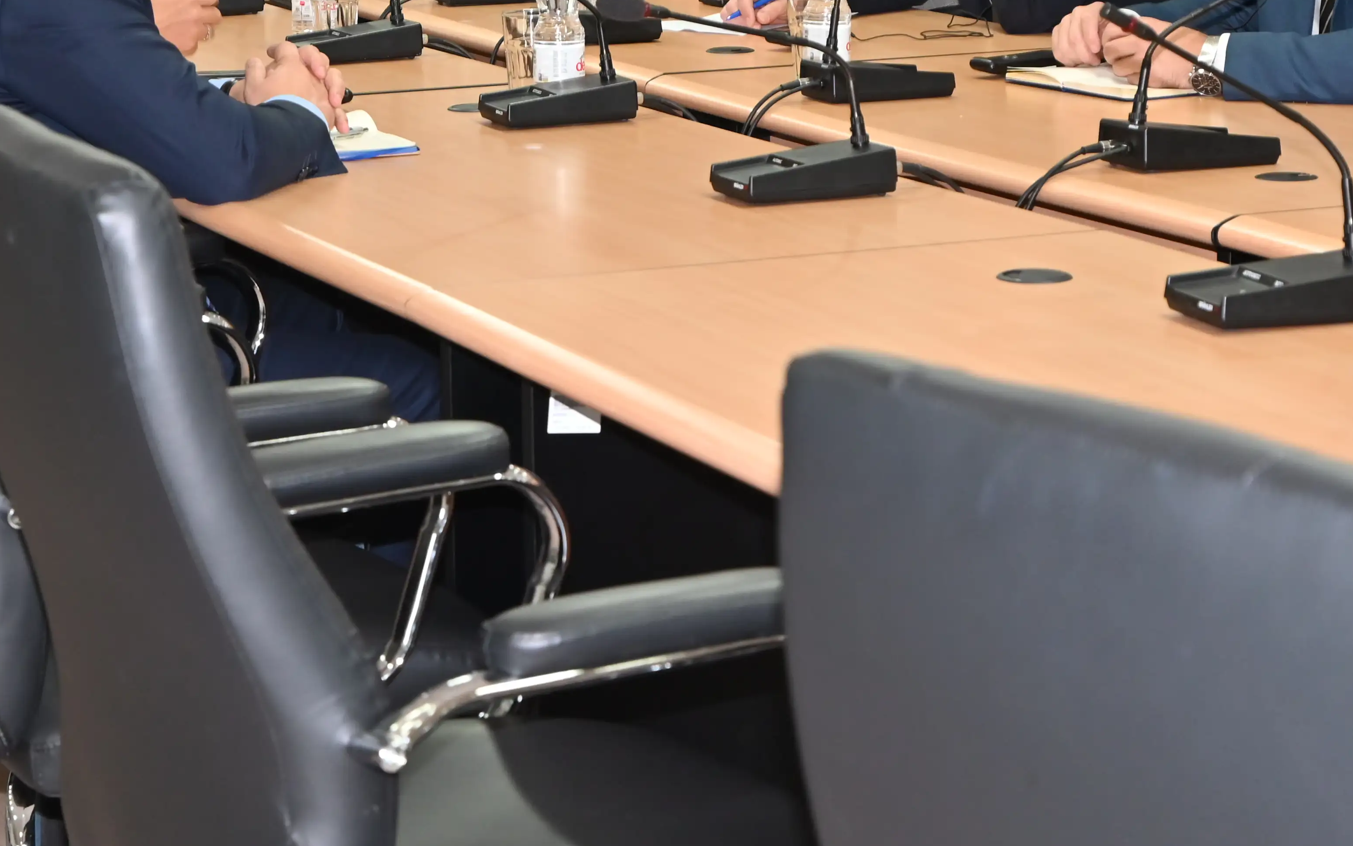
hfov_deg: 21.0
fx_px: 3650
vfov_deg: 13.2
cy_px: 197
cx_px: 514
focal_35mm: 99
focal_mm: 50
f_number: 6.3
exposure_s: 1/60
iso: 1100
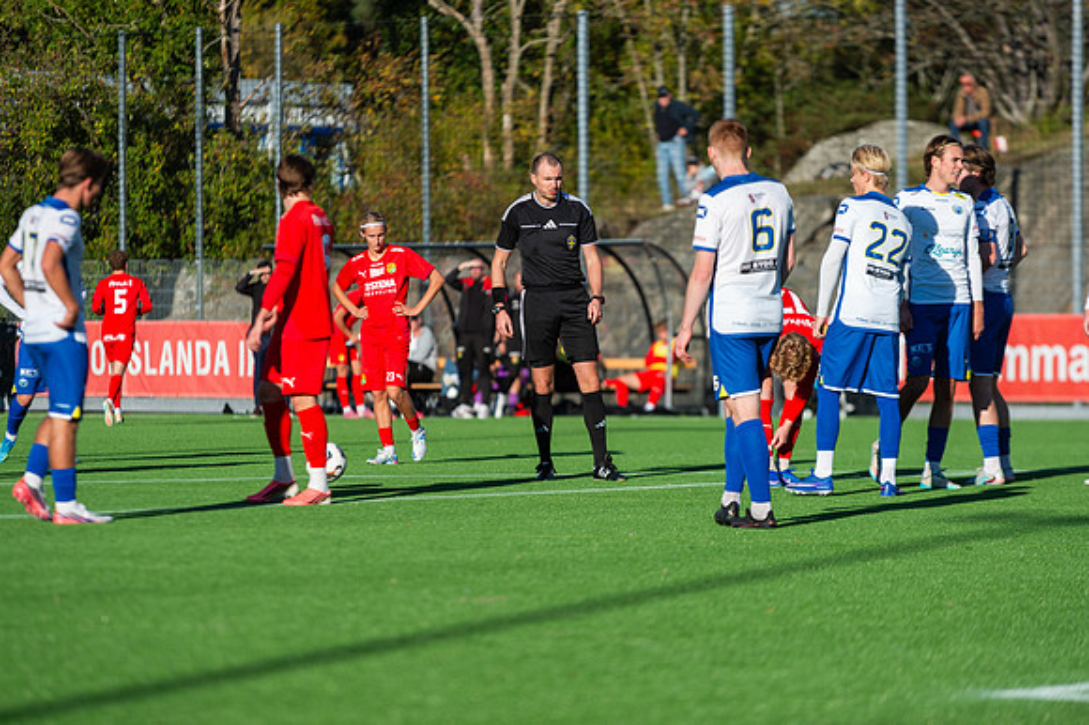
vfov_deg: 6.9
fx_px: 6046
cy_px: 362
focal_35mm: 200
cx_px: 544
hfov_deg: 10.3
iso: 140
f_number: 3.2
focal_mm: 200
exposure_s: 1/1600
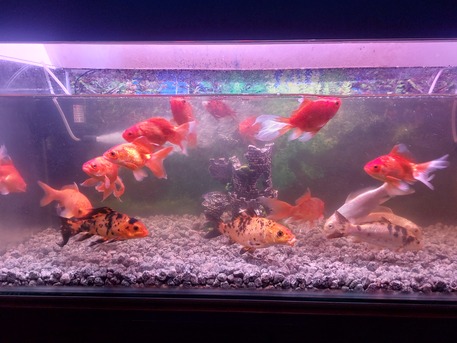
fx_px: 330
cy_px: 172
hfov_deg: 69.4
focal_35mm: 25
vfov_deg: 54.9
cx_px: 228
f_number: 1.8
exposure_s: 1/50
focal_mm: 5.23
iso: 500
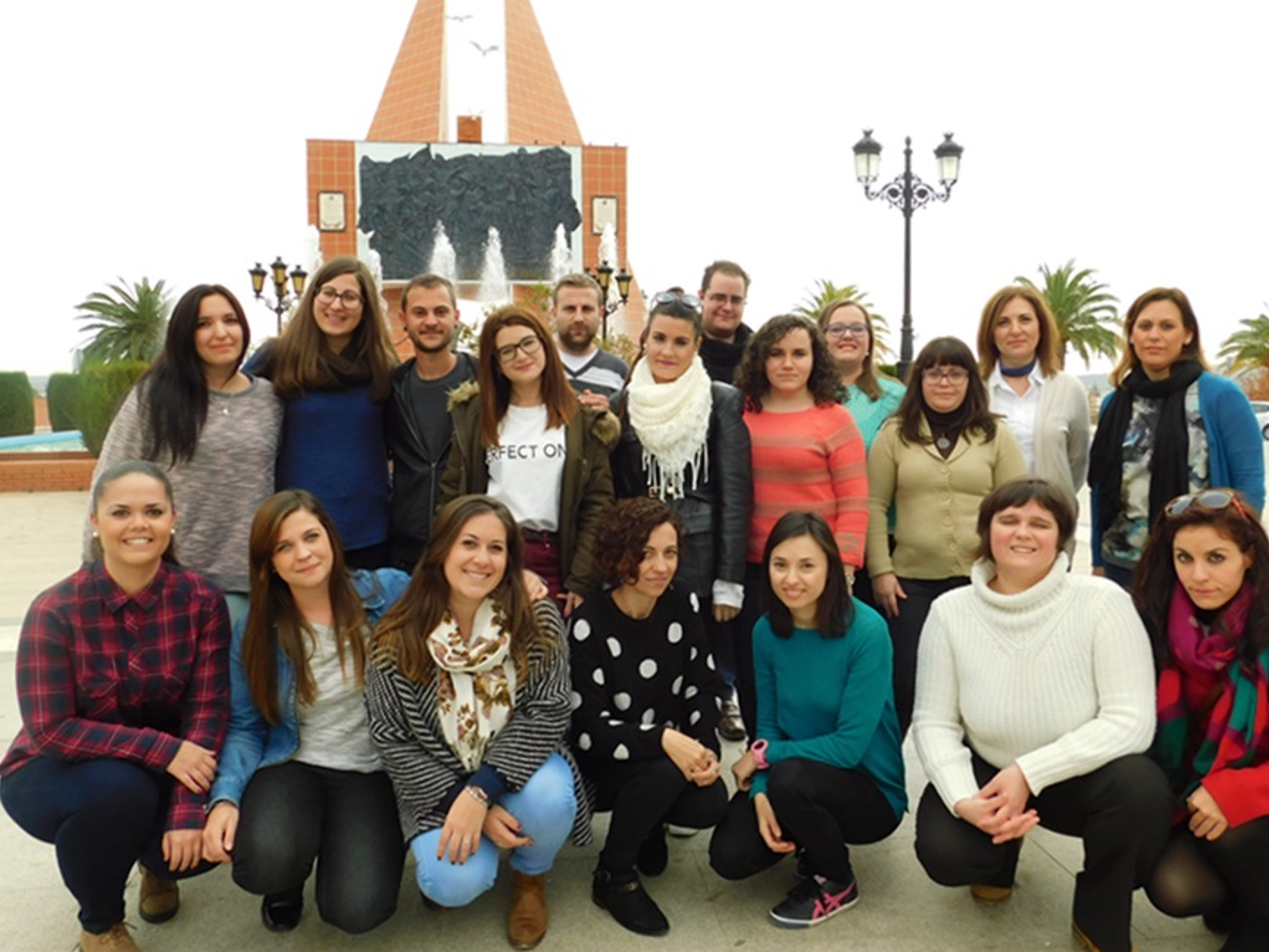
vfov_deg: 56.8
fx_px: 880
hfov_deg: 71.6
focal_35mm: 24
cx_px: 660
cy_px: 457
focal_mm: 4
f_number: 3
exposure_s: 1/400
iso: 125
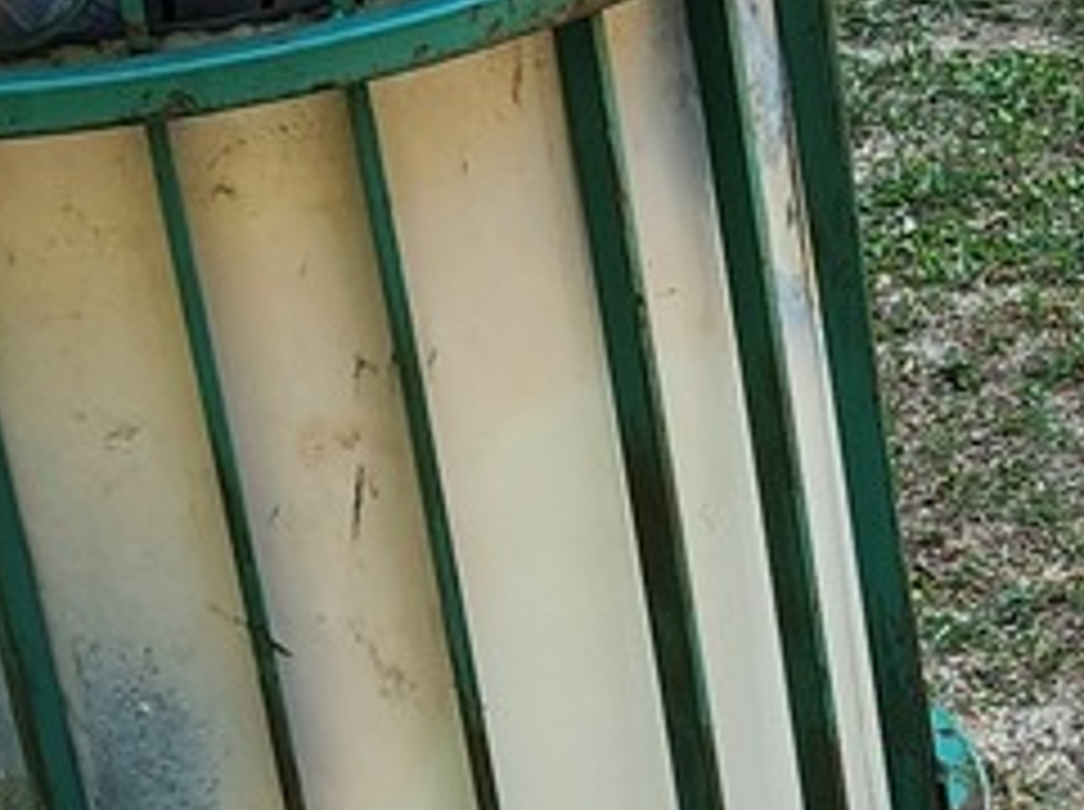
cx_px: 1088
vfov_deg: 9.7
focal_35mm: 153
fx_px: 4784
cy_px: 576
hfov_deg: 12.8
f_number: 1.8
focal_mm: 5.4
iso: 20
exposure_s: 1/324
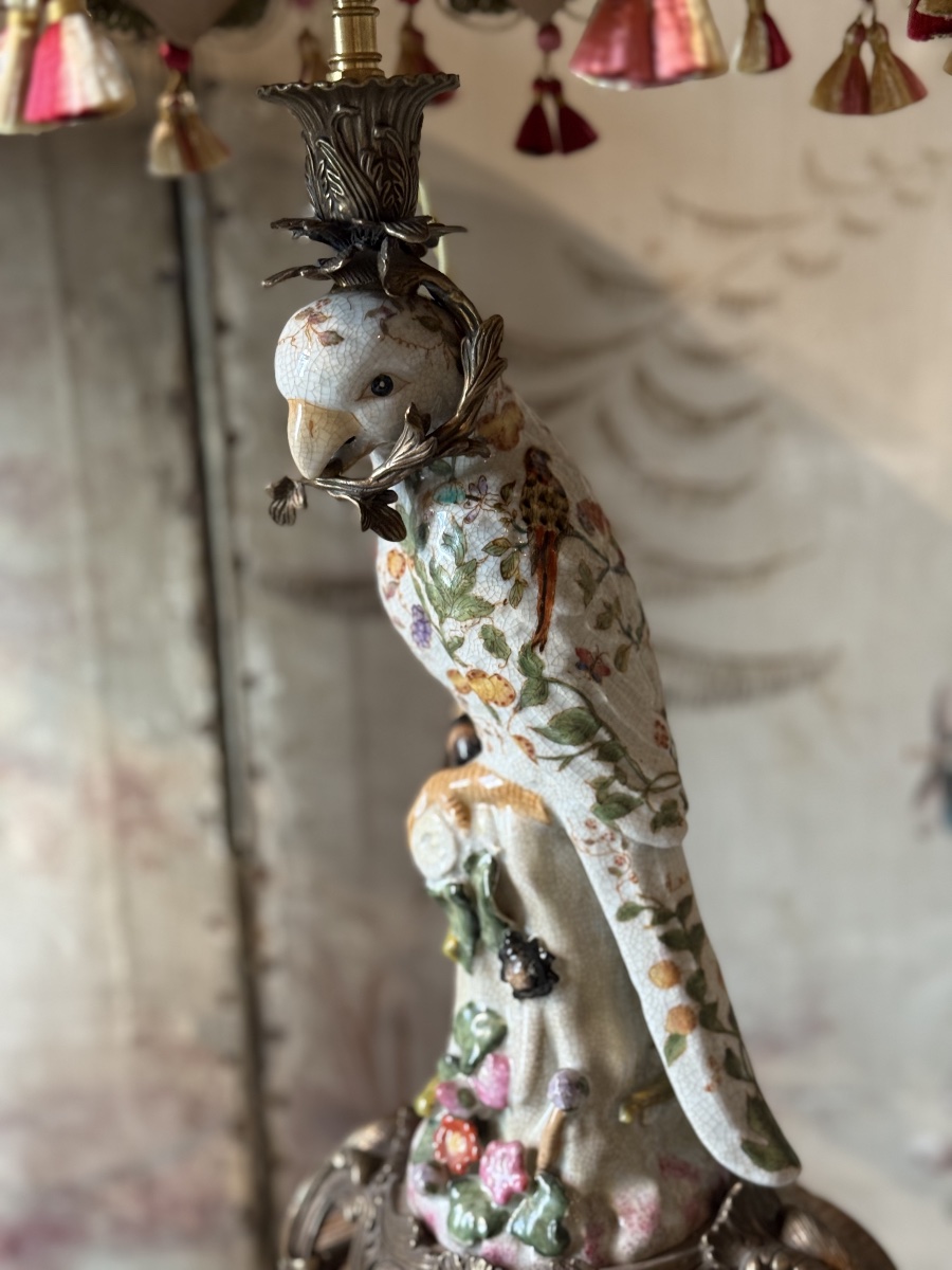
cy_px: 635
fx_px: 1760
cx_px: 476
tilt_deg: -13.8
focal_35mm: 48
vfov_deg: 39.7
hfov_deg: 30.3
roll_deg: +2.7
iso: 160
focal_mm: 6.76
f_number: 1.78
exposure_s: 1/50
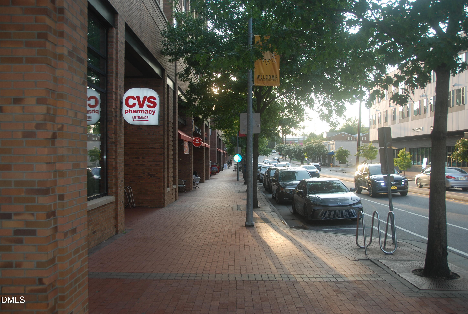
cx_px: 234
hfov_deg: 57.1
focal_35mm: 33
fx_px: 430
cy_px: 157
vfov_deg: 40.1
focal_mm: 22
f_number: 3.8
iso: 140
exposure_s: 1/125
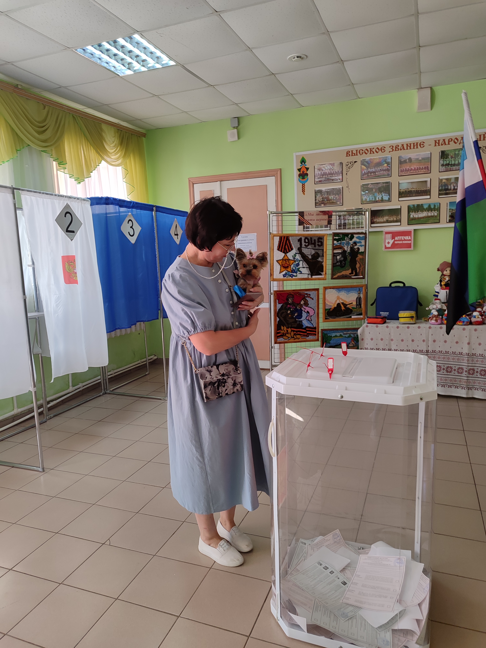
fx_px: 468
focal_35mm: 25
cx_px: 243
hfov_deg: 54.9
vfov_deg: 69.4
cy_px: 324
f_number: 1.89
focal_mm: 5.95
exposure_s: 1/50
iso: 115
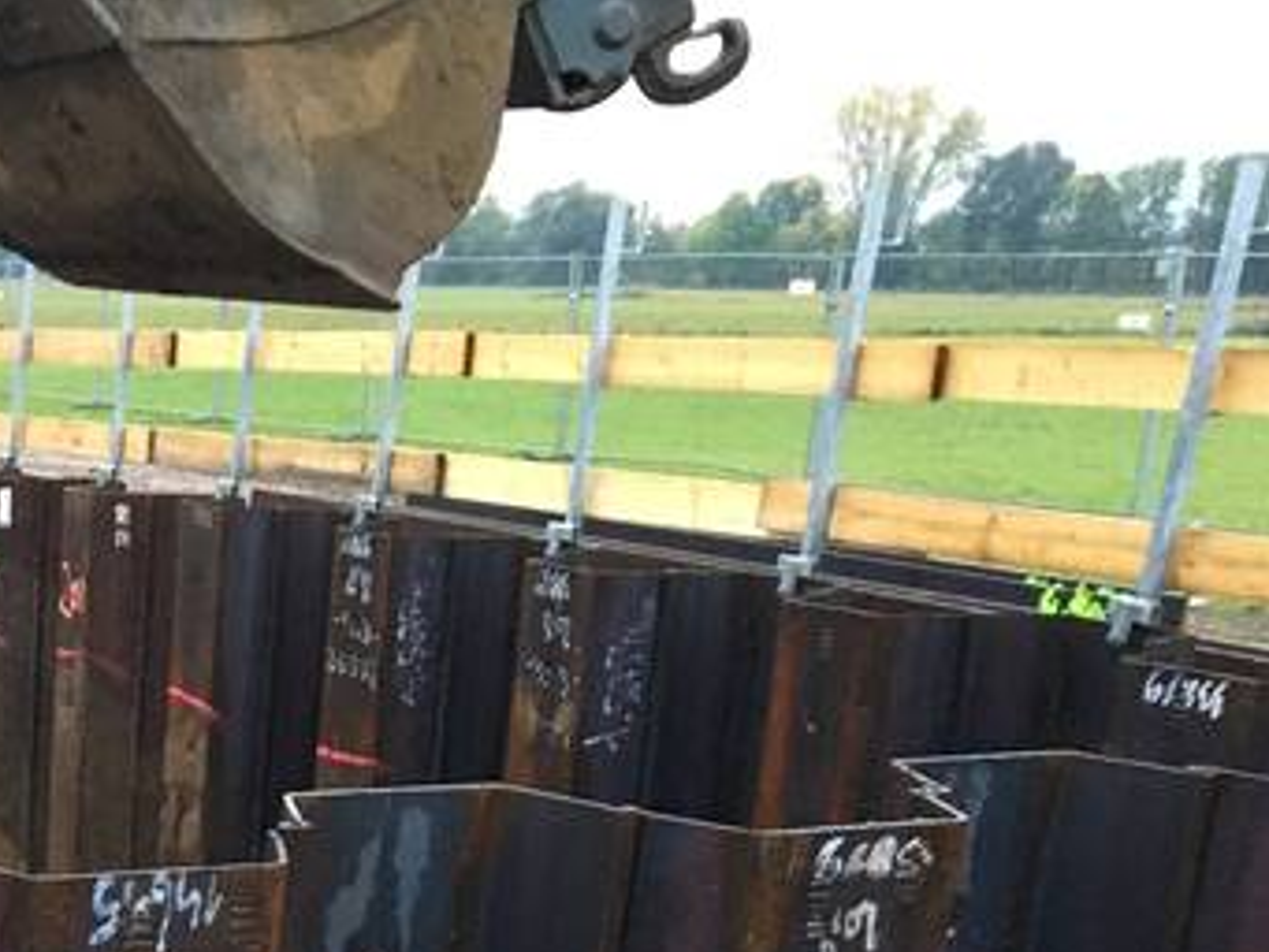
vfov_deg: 20.4
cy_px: 1108
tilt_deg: -18.1
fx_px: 2494
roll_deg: -0.8
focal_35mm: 68
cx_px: -205
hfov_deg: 25.9
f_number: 2.2
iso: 250
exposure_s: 1/33
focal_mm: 4.15
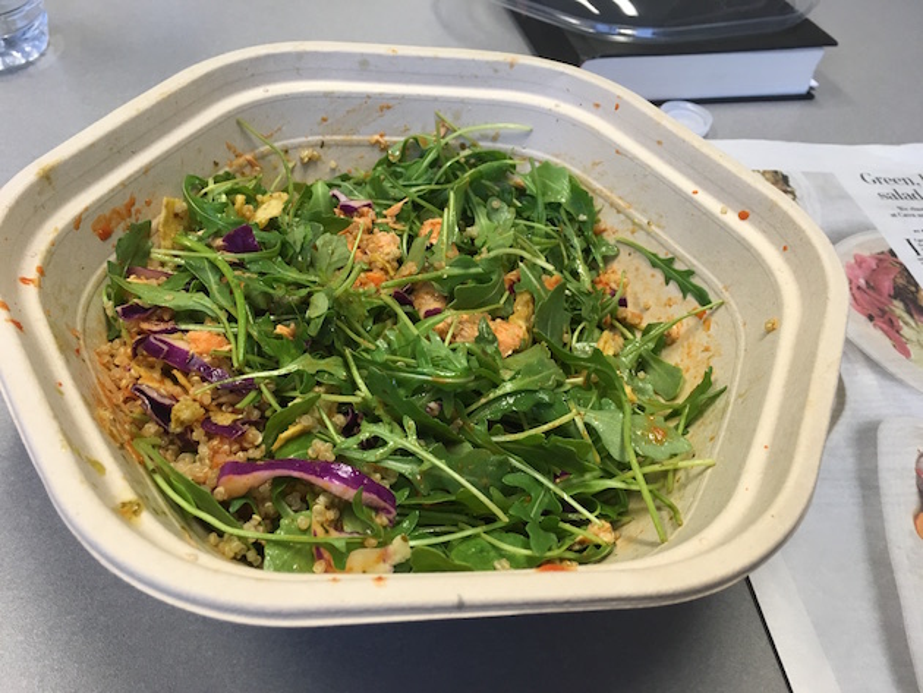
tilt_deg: -46.7
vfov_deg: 48.3
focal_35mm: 29
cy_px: 346
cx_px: 462
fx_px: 774
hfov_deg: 61.6
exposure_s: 1/30
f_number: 2.2
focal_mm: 4.15
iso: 40
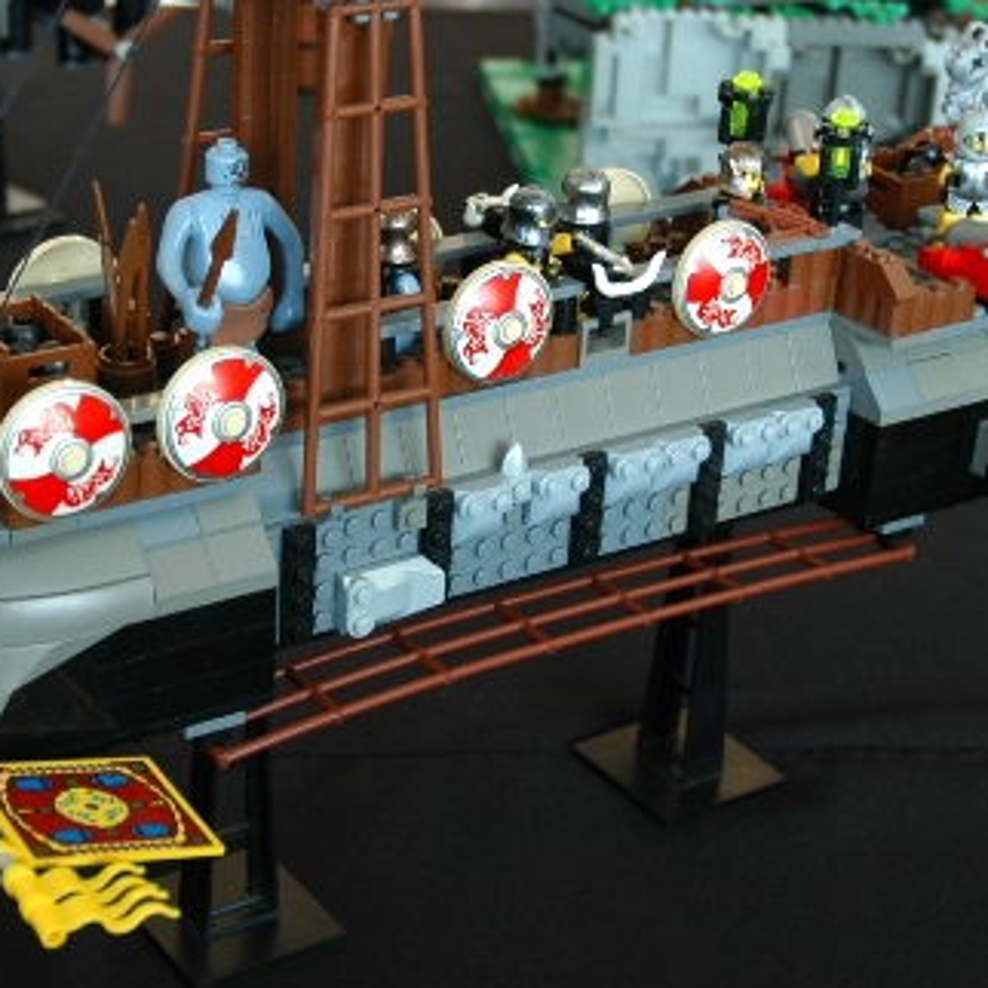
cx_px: 273
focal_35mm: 76
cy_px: 370
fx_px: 2454
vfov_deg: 22.7
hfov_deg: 22.6
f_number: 3.8
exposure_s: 1/13
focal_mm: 24
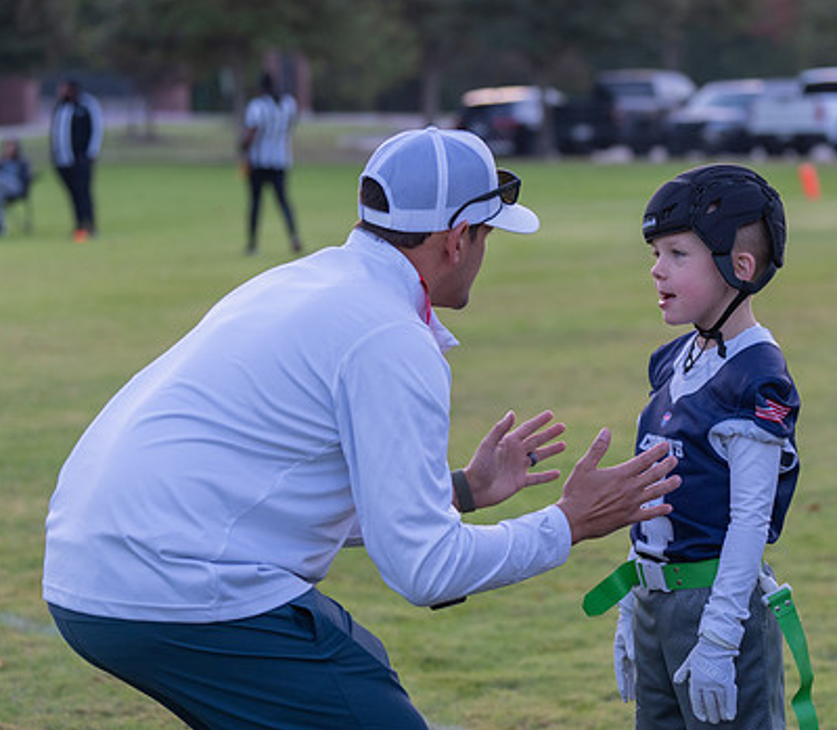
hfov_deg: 15.7
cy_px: 423
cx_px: 637
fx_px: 3029
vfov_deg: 13.7
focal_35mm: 118
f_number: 2.8
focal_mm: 70
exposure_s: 1/320
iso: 400
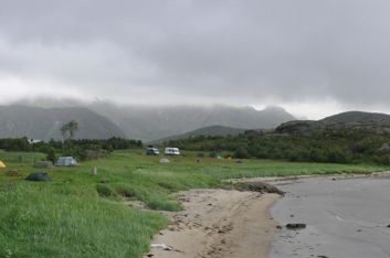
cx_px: 247
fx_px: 530
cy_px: 135
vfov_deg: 27.4
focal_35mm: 49
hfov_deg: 40.1
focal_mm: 18
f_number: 6.3
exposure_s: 1/160
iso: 1600
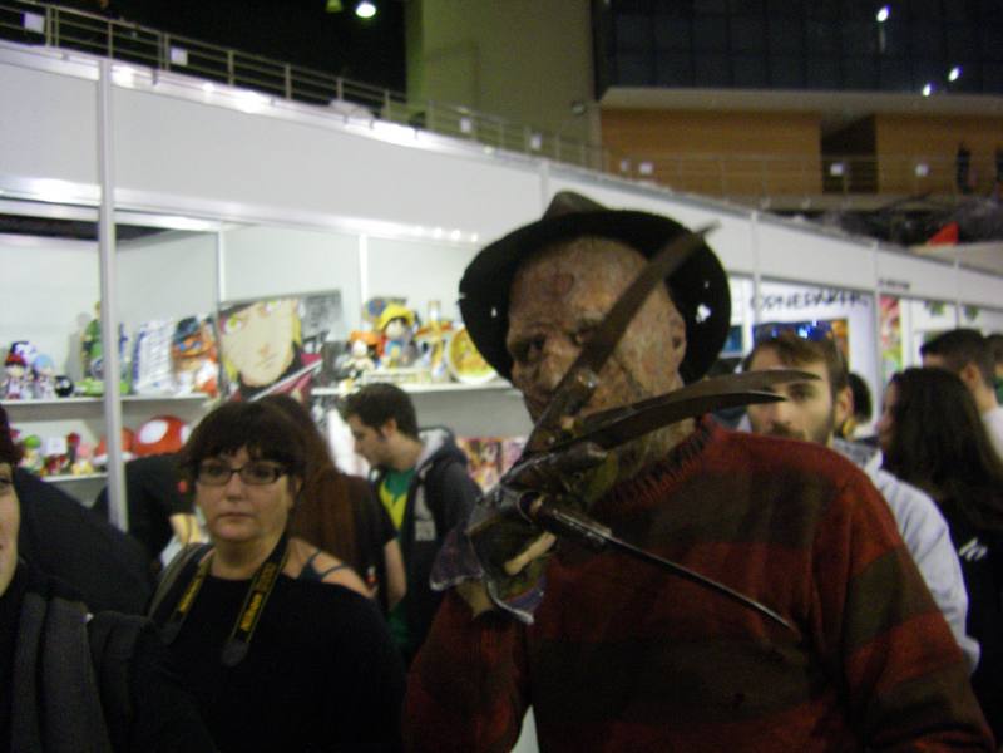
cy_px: 376
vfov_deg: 37.7
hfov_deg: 49.0
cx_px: 502
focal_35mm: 38
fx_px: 1101
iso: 500
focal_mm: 6.3
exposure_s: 1/50
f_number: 3.5
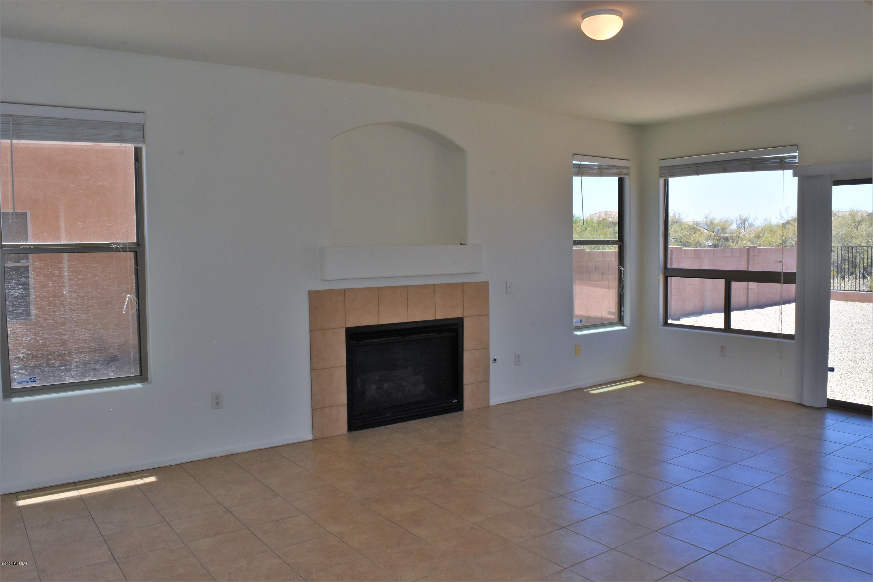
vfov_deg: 47.9
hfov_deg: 67.4
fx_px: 655
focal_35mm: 27
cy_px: 291
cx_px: 436
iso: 1000
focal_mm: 18
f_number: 18
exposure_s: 1/200
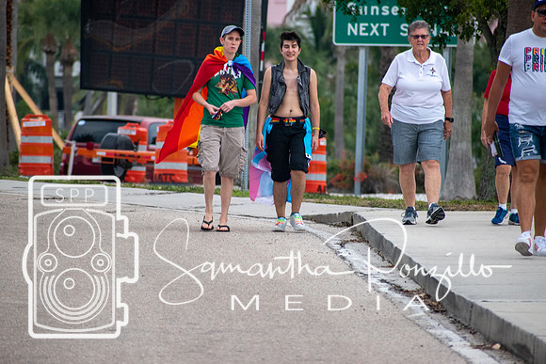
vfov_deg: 3.1
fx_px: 6826
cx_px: 273
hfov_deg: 4.6
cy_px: 182
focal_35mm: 450
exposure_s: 1/800
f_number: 6.3
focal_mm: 300
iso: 800
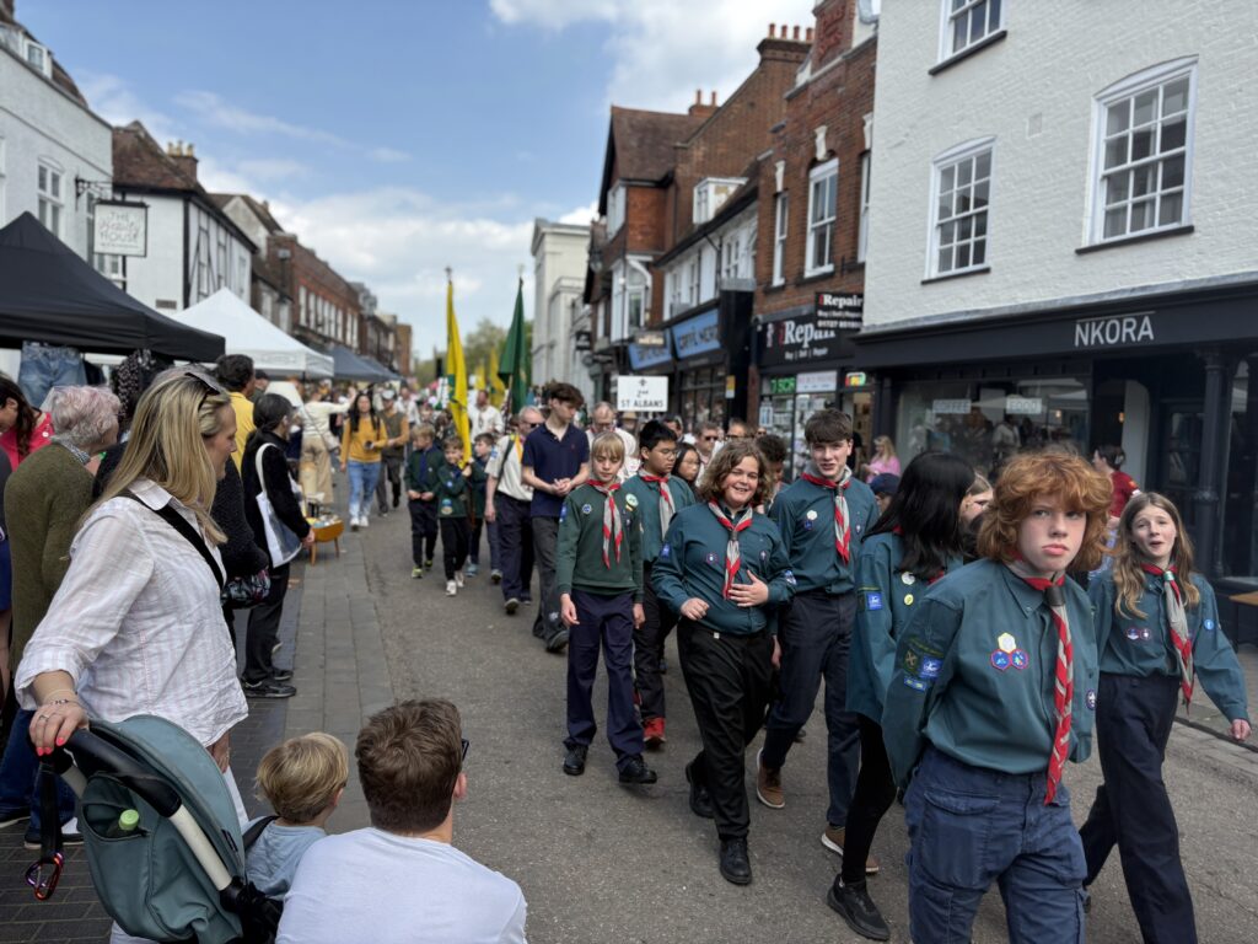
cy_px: 472
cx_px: 629
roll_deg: -1.7
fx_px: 945
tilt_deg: -3.3
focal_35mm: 26
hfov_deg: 67.3
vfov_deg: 53.1
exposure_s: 1/1175
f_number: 1.6
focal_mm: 5.96
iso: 50
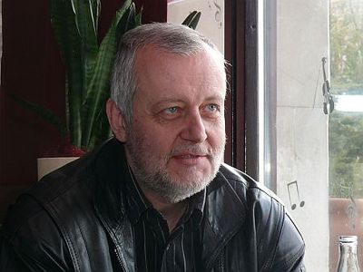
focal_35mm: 126
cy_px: 136
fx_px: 1321
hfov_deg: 15.6
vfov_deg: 11.8
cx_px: 182
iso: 100
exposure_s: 1/50
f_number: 4
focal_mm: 15
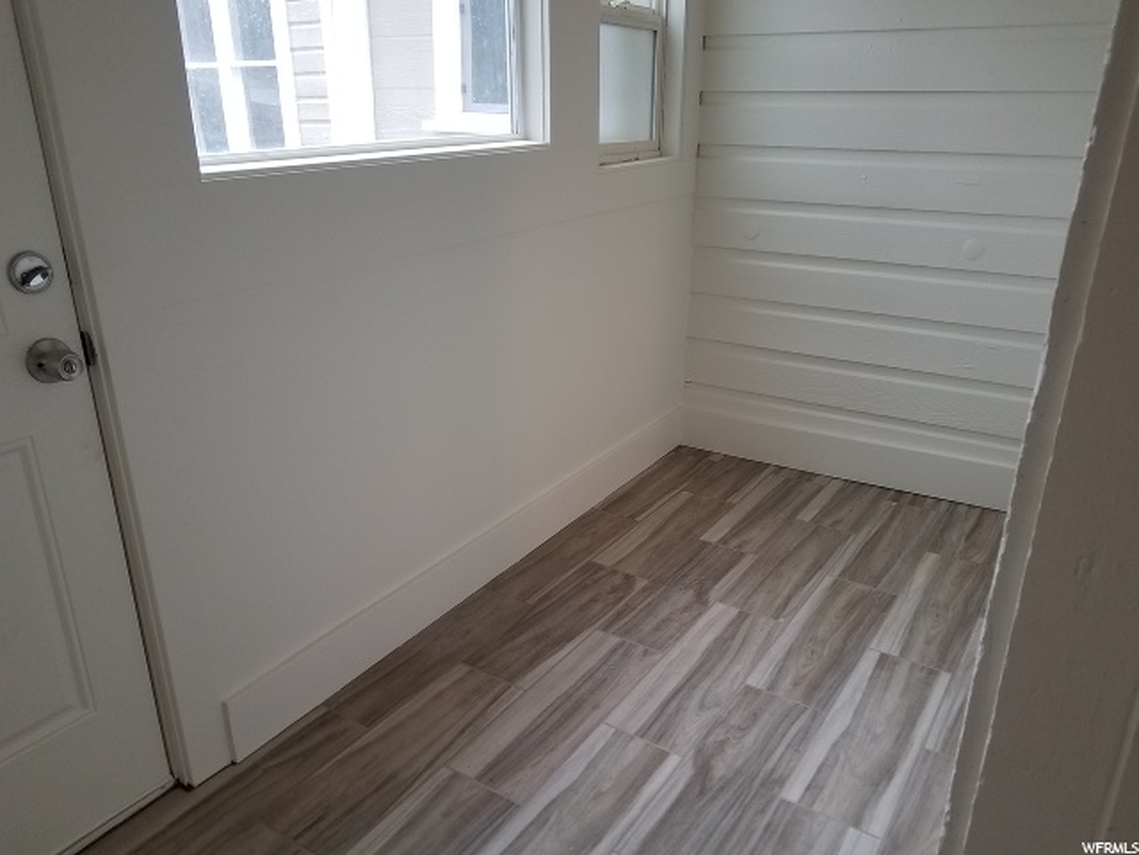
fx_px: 856
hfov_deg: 67.3
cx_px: 570
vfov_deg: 53.1
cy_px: 428
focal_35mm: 26
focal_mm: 4.2
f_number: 1.7
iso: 80
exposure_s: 1/60
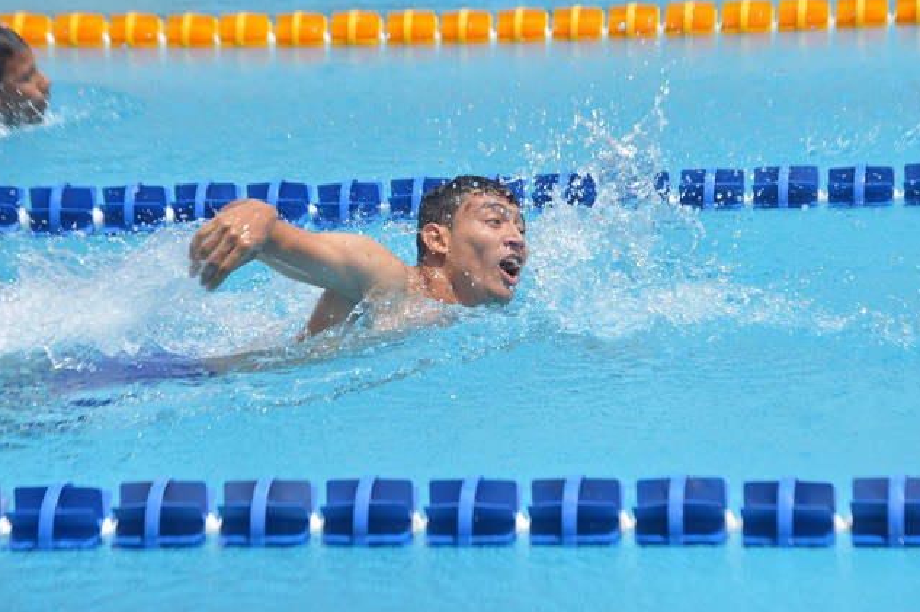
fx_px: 4023
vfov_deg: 8.7
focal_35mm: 158
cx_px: 483
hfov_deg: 13.0
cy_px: 302
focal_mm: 95
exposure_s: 1/1250
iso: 200
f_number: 5.6
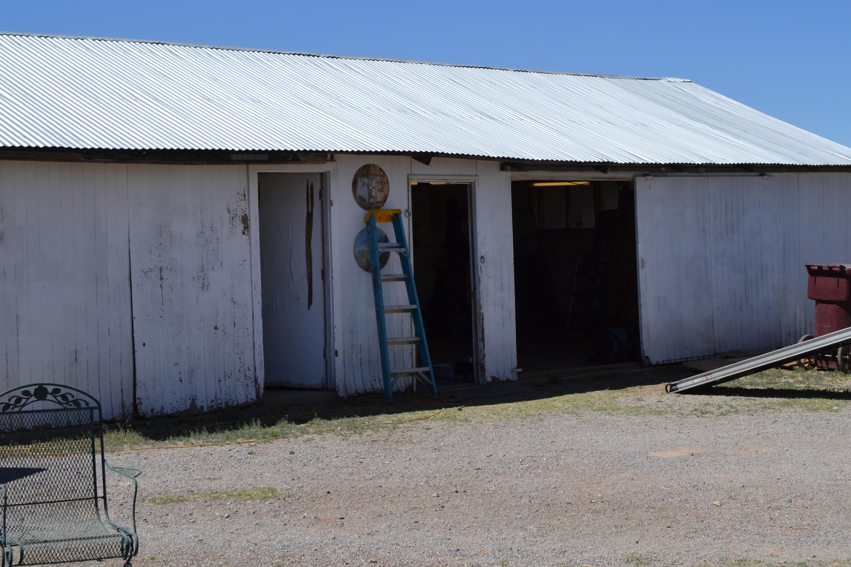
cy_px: 243
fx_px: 1489
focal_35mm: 63
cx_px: 428
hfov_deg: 31.9
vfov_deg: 21.6
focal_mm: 34
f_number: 9
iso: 100
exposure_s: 1/320
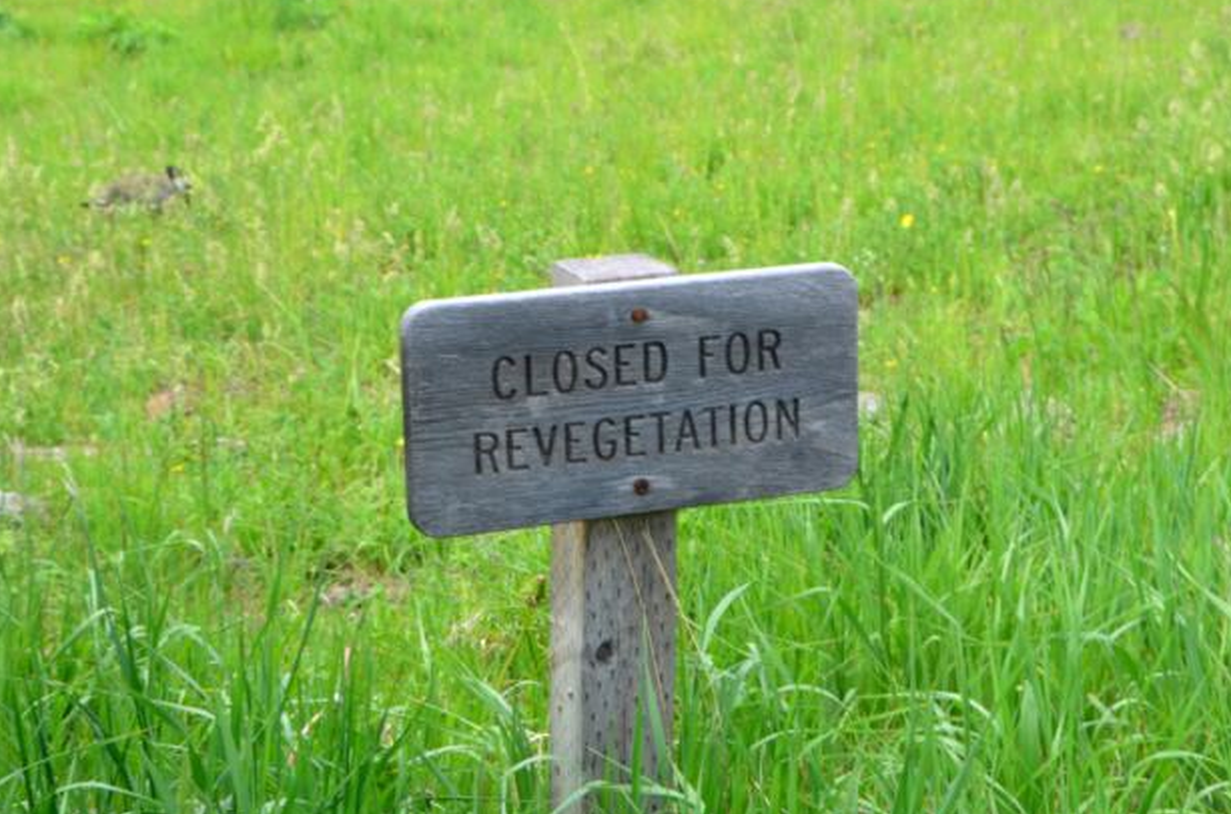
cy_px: 398
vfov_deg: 14.0
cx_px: 634
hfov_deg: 21.1
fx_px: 3308
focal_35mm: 97
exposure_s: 1/20
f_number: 16
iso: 200
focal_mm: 62
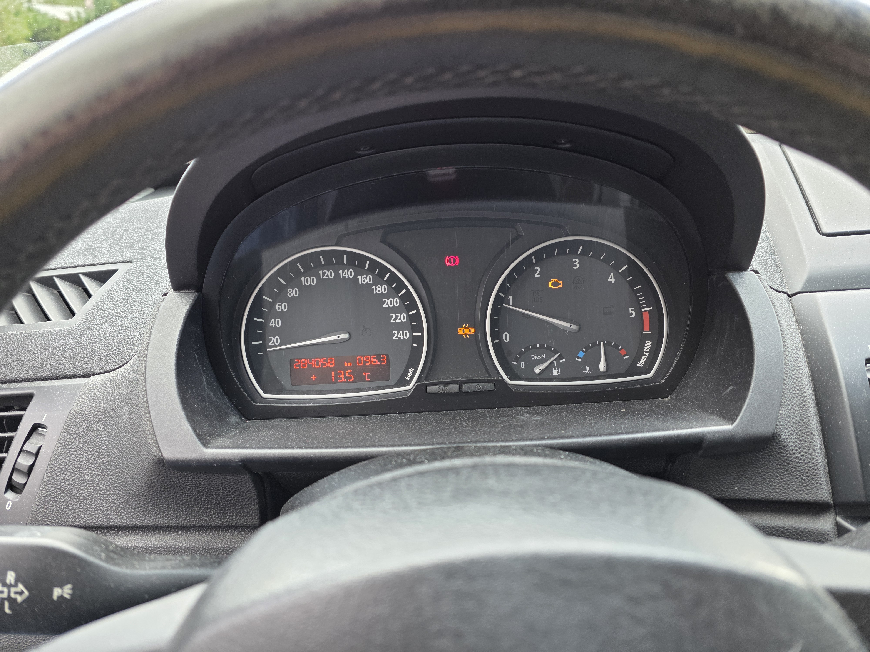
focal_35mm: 23
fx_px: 578
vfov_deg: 58.9
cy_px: 326
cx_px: 435
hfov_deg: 73.9
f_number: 1.7
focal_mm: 6.3
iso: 100
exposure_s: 1/180
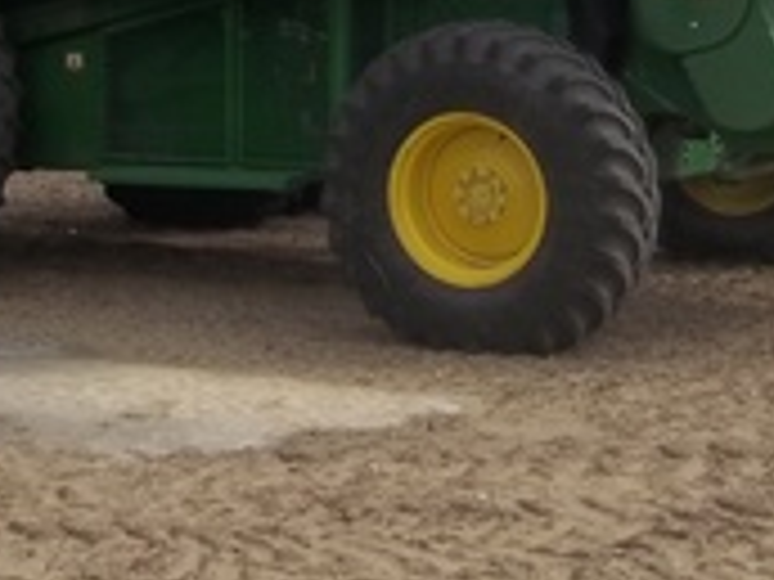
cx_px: 292
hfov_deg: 19.4
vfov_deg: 13.9
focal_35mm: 101
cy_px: -252
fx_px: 2258
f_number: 8.8
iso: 64
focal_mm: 5.7
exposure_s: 1/125
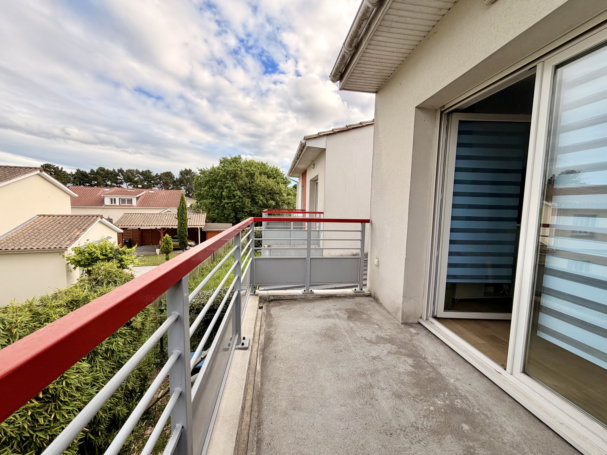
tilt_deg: -6.3
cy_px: 228
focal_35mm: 14
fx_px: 245
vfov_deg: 85.7
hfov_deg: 102.1
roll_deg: -0.8
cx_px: 304
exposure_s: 1/770
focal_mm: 2.22
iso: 40
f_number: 2.2
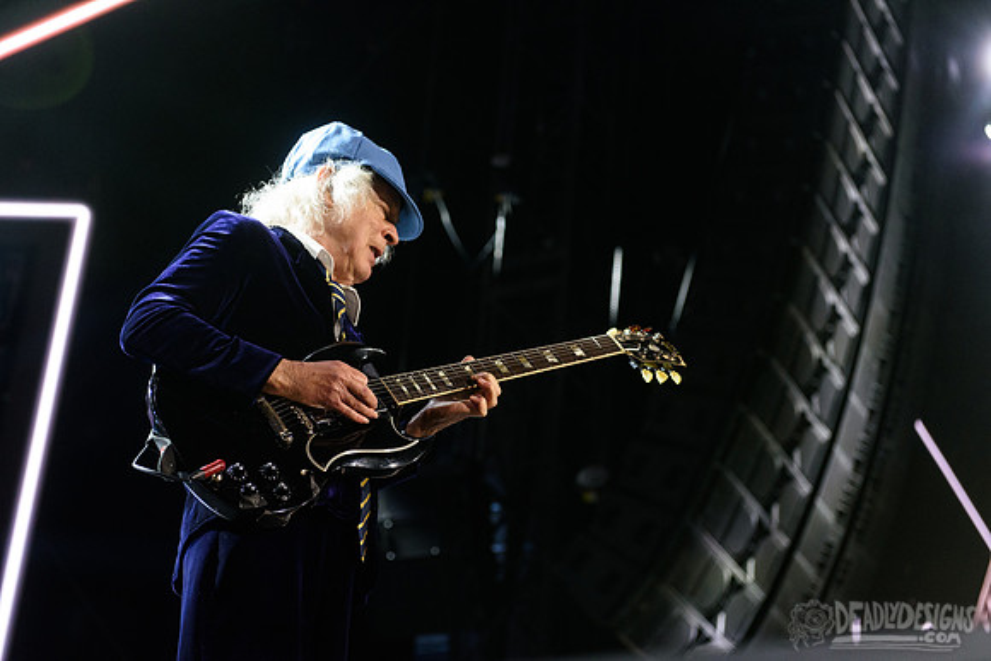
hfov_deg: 28.8
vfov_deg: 19.5
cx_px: 496
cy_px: 330
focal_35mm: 70
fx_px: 1927
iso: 2500
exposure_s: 1/500
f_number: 4
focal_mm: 70
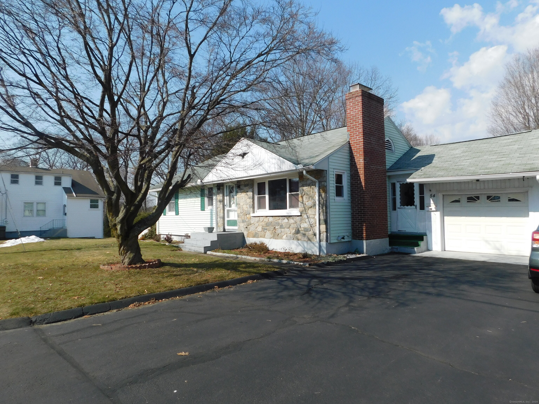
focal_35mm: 23
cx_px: 270
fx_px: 358
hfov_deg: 73.9
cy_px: 202
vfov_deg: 58.9
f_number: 6
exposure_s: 1/400
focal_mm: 4
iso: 125
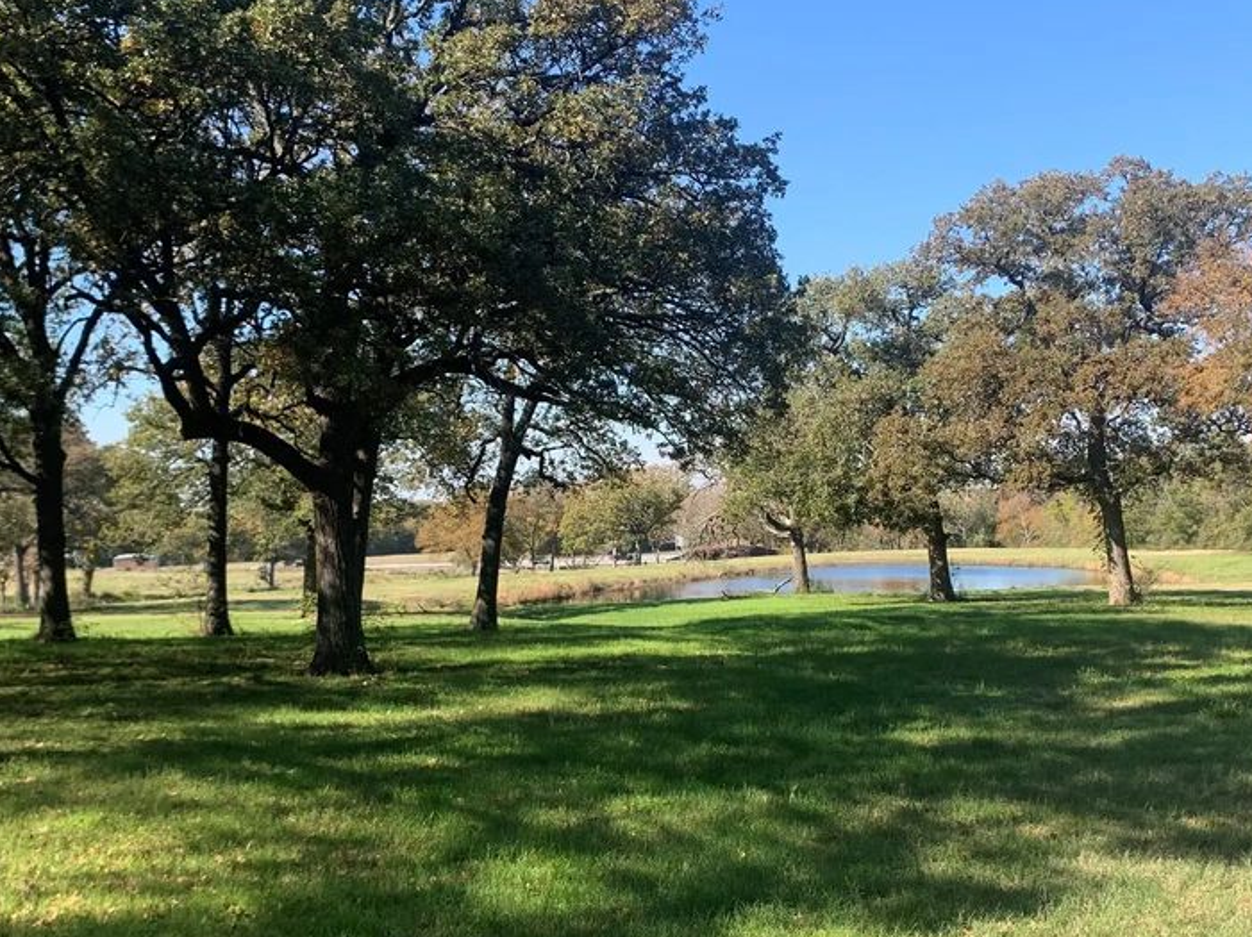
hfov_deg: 49.0
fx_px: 1374
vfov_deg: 37.5
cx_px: 643
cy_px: 584
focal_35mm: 38
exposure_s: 1/808
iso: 25
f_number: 1.8
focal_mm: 4.25
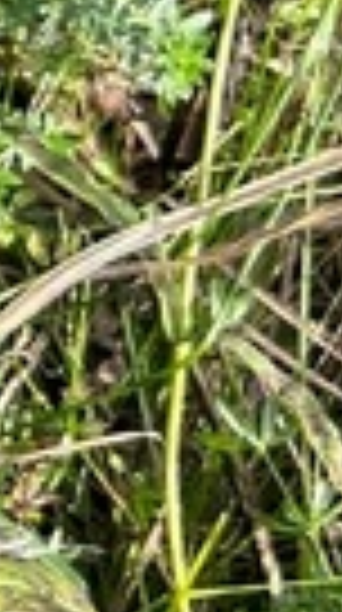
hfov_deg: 6.0
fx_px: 2706
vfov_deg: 12.8
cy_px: 90
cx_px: -1040
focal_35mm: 167
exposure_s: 1/466
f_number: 1.5
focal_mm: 5.7
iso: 50
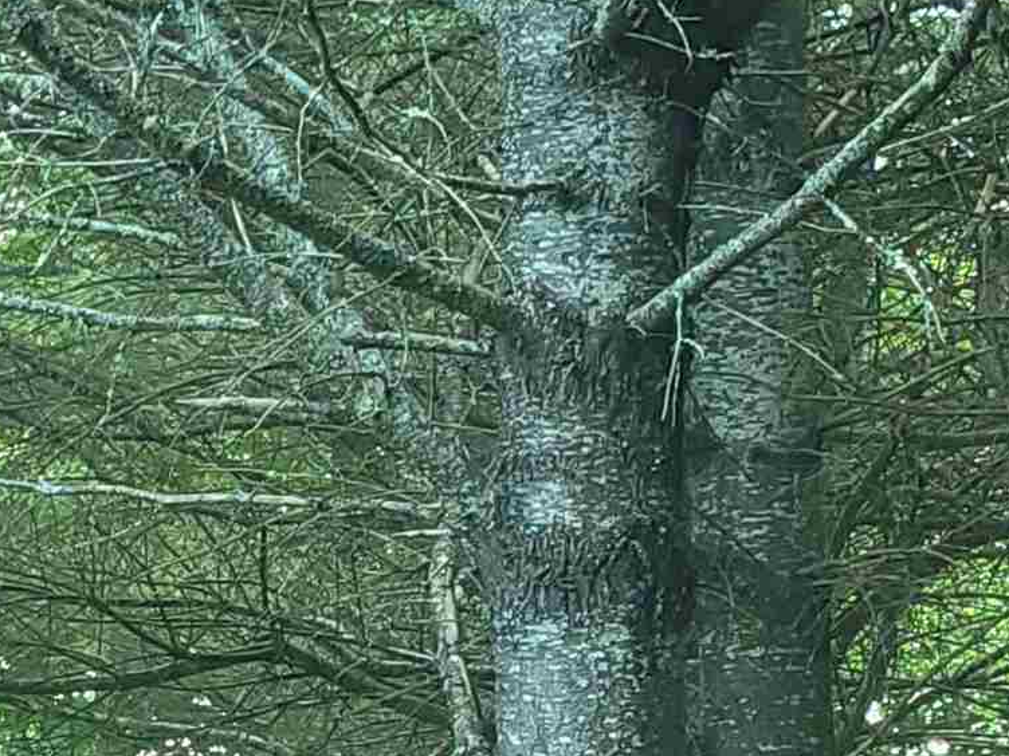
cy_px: 244
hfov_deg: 6.7
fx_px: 8570
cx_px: 1468
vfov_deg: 5.1
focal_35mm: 294
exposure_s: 1/60
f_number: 2.4
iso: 50
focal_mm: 9
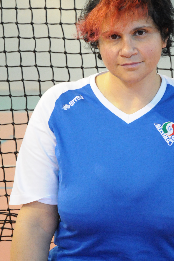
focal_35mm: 123
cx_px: 135
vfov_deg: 16.6
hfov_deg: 11.1
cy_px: 96
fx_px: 892
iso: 3200
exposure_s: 1/125
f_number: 5.6
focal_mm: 52
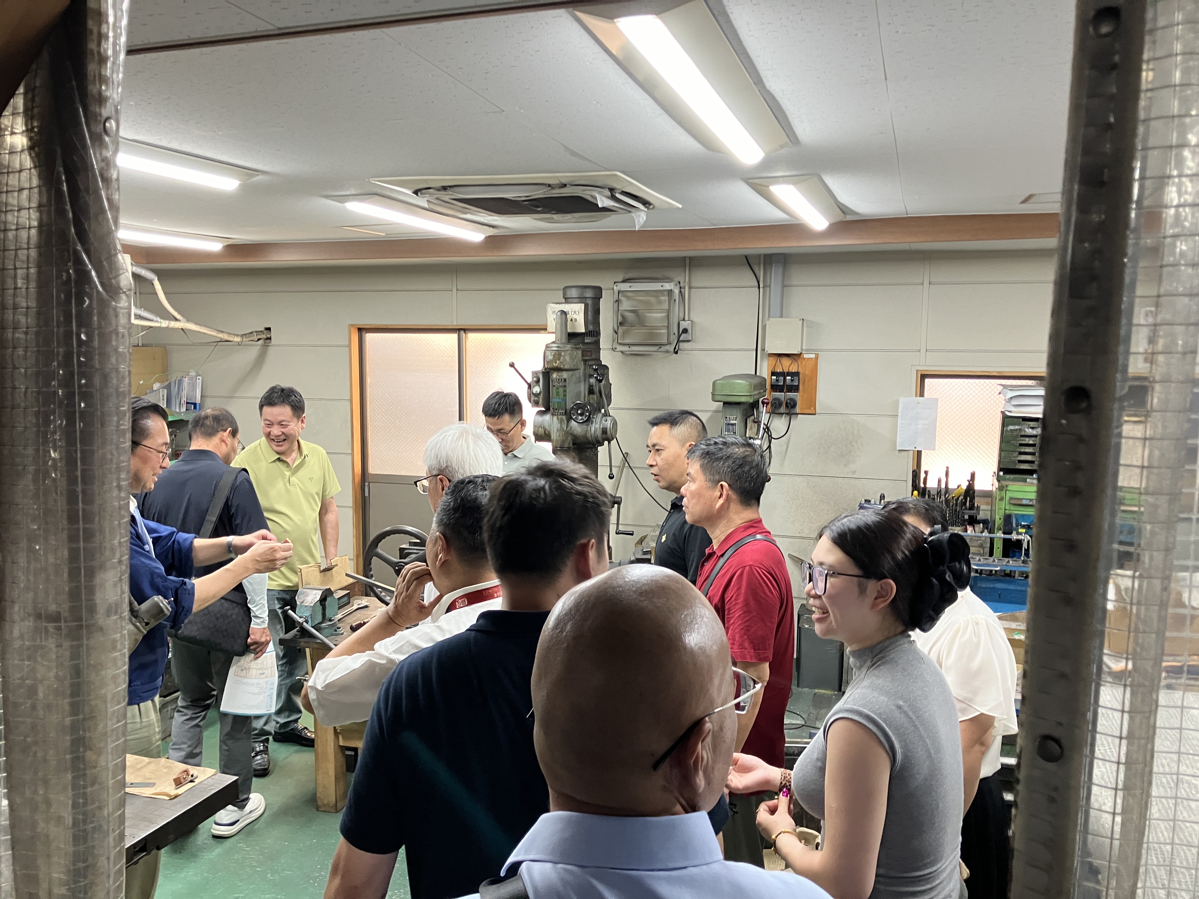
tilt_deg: -7.8
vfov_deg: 49.7
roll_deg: +0.1
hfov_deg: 63.4
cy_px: 450
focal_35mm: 28
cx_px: 600
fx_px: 970
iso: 125
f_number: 1.8
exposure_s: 1/60
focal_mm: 3.99
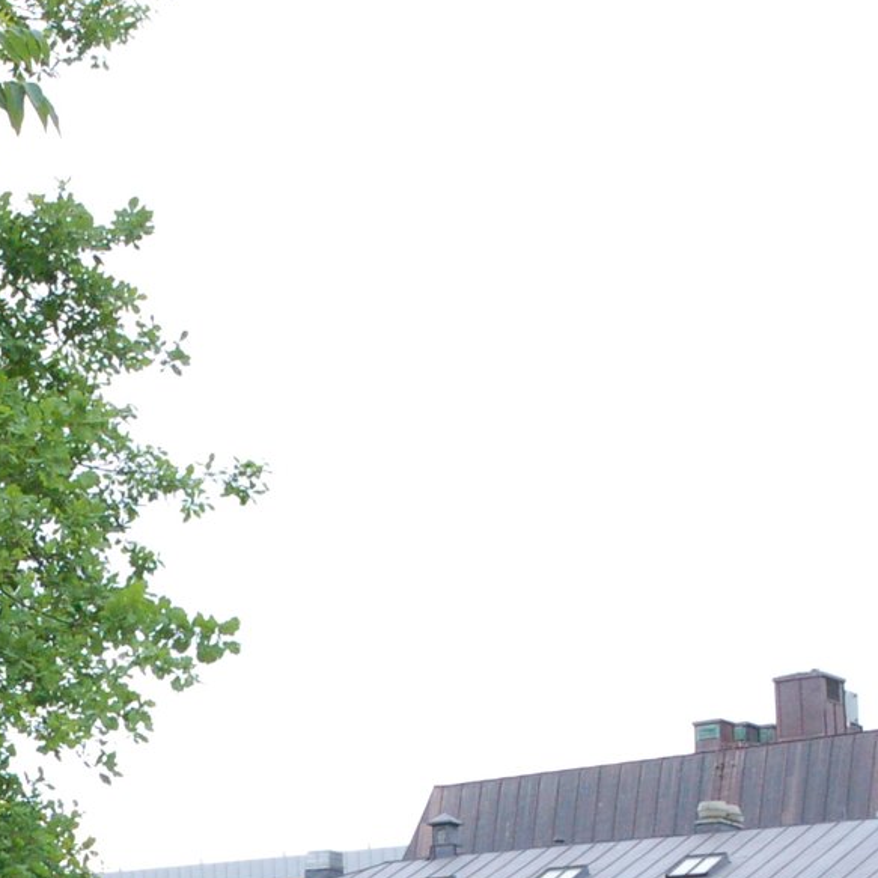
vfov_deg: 12.6
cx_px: 47
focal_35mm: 135
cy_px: 983
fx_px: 3887
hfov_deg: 12.8
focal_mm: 31
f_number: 14
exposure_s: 1/125
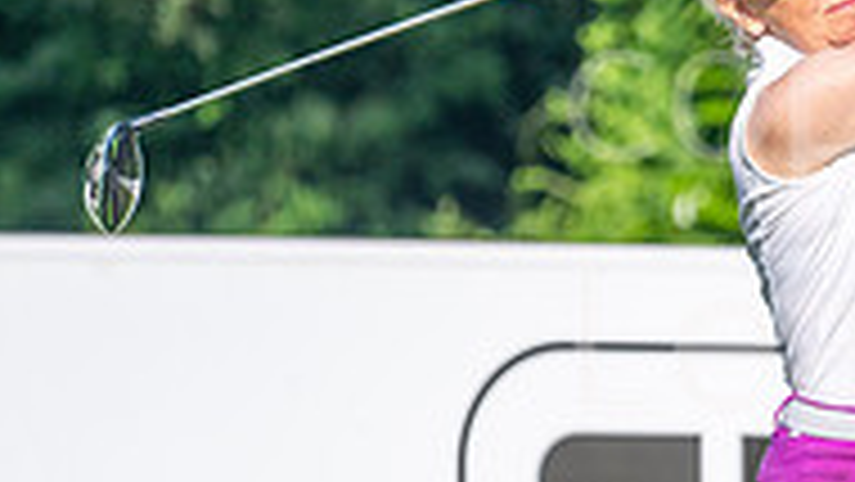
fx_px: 21793
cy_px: 381
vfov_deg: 1.3
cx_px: 1156
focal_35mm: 961
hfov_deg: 2.2
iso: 200
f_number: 5
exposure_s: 1/3200
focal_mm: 300
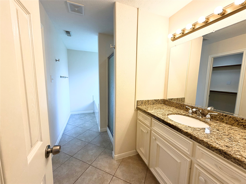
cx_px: 123
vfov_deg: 85.7
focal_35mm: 14
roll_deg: +0.1
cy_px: 92
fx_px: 99
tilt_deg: -7.1
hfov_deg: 102.1
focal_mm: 2.22
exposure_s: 1/120
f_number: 2.2
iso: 50
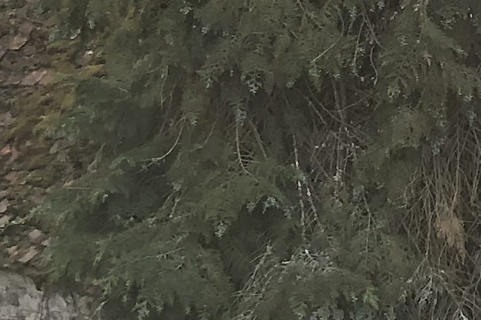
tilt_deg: -4.0
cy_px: -207
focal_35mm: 171
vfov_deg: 7.8
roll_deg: +0.4
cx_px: 723
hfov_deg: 11.5
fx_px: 2285
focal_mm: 4
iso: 20
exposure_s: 1/358
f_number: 1.8
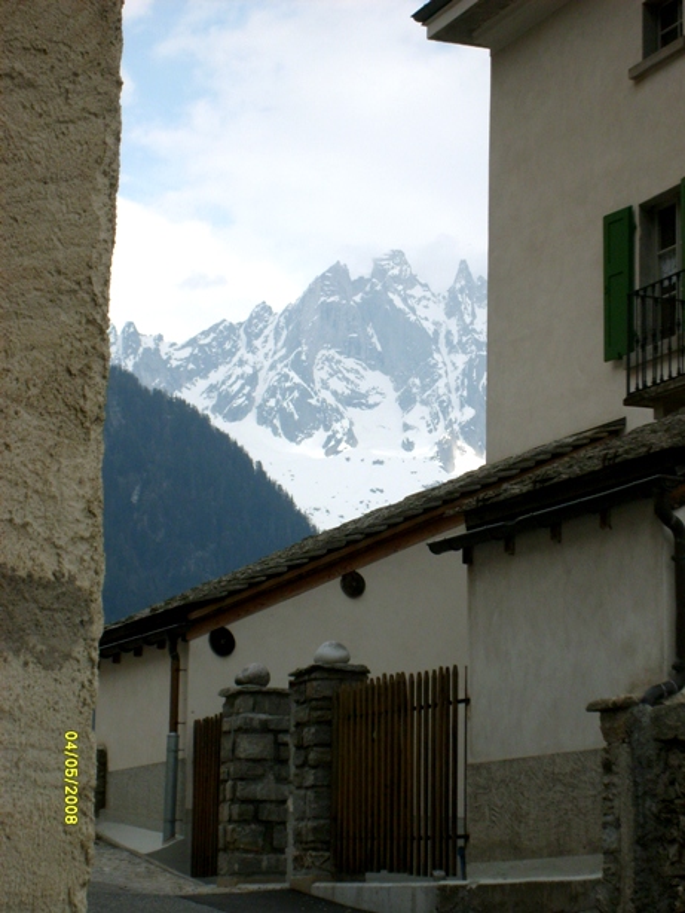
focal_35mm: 106
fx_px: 2795
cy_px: 456
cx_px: 342
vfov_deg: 18.5
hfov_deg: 14.0
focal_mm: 17.4
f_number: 4.9
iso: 80
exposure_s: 1/350
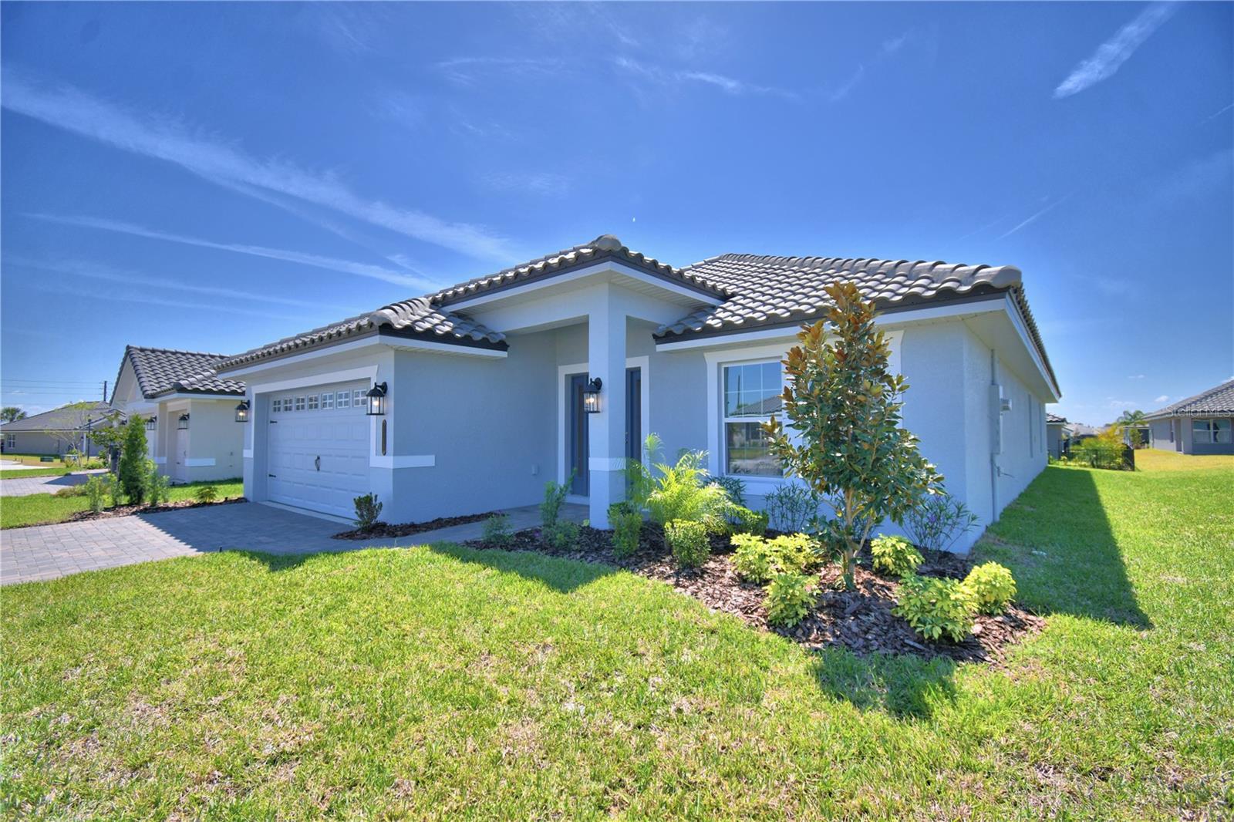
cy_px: 411
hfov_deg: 100.4
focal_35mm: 15
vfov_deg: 77.3
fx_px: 514
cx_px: 617
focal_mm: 10
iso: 100
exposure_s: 1/1250
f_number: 4.5
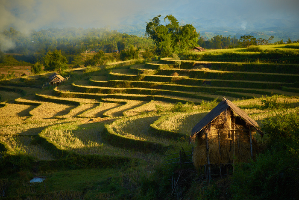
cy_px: 100
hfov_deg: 20.4
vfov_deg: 13.7
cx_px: 150
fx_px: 831
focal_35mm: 100
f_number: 4
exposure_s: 1/750
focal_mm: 100
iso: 200
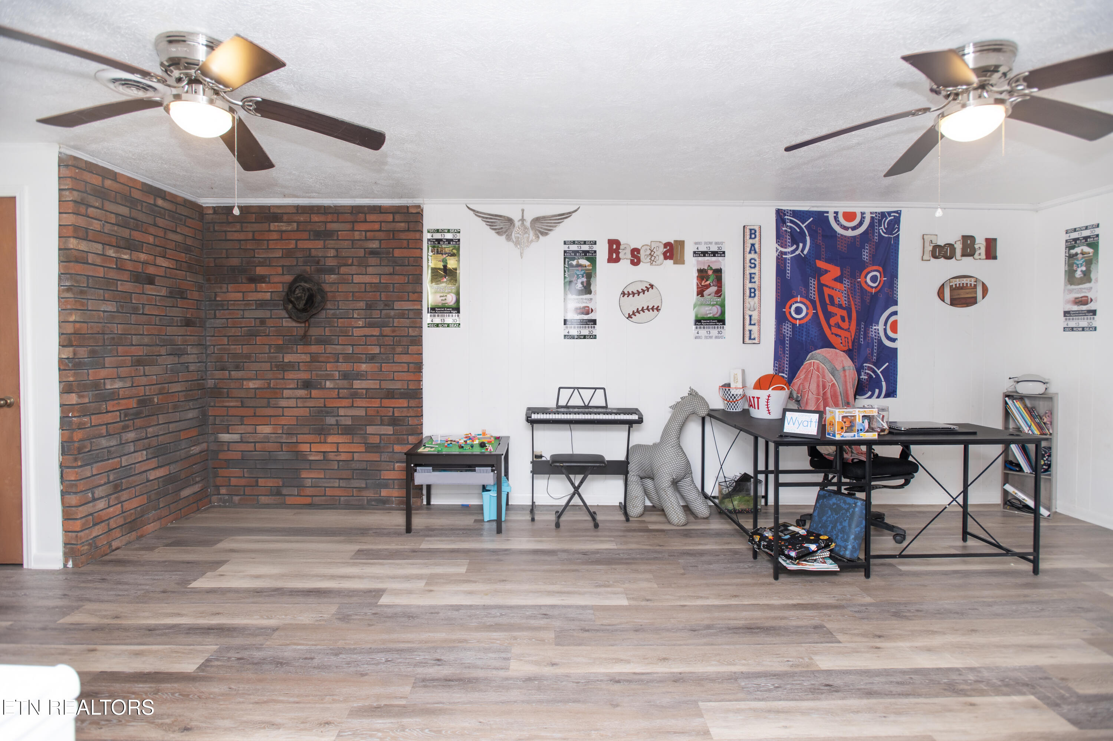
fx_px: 525
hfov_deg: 93.3
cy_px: 370
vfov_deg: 70.4
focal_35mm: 17
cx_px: 556
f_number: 4
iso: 800
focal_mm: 17
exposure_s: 1/125
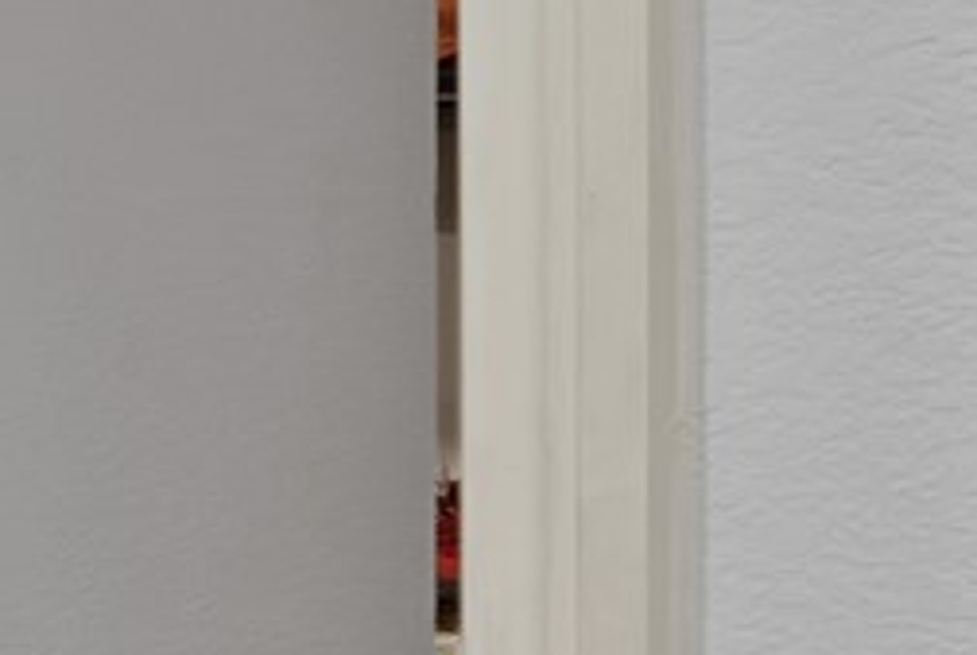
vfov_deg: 13.3
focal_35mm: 103
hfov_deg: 10.0
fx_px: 2800
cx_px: -2326
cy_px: 326
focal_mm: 13
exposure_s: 1
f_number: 9
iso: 640
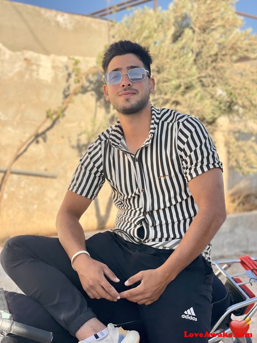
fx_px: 515
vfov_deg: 36.8
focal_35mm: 52
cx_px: 128
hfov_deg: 28.0
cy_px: 172
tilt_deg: -1.2
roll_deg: +0.6
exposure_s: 1/905
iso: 32
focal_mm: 6
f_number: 2
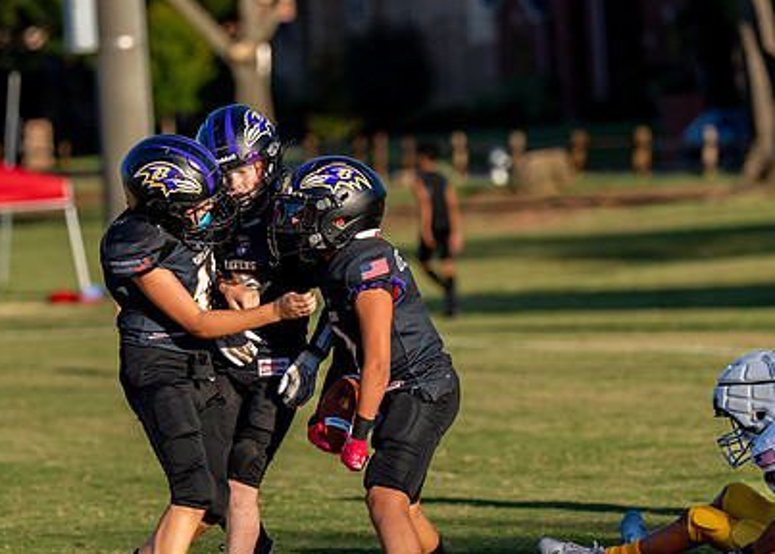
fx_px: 6164
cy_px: 325
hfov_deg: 7.2
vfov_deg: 5.1
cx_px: 352
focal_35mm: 280
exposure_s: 1/3200
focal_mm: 145
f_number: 2.8
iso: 160
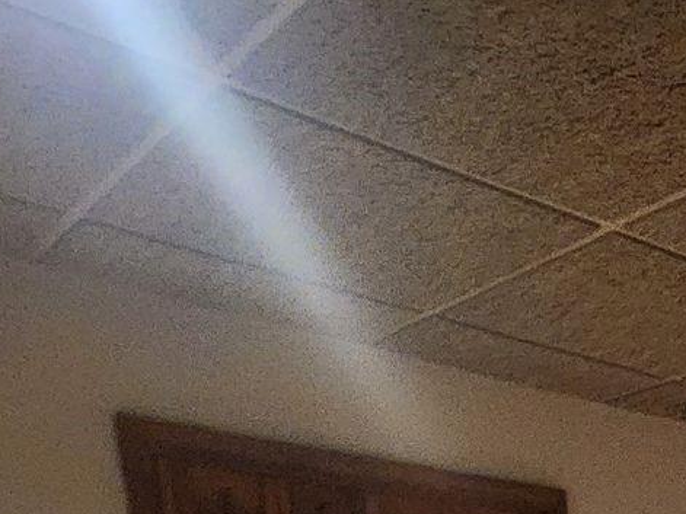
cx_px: 886
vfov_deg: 18.1
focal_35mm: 53
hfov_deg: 29.4
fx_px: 1050
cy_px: 1043
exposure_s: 1/24
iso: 640
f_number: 2.2
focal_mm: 2.2
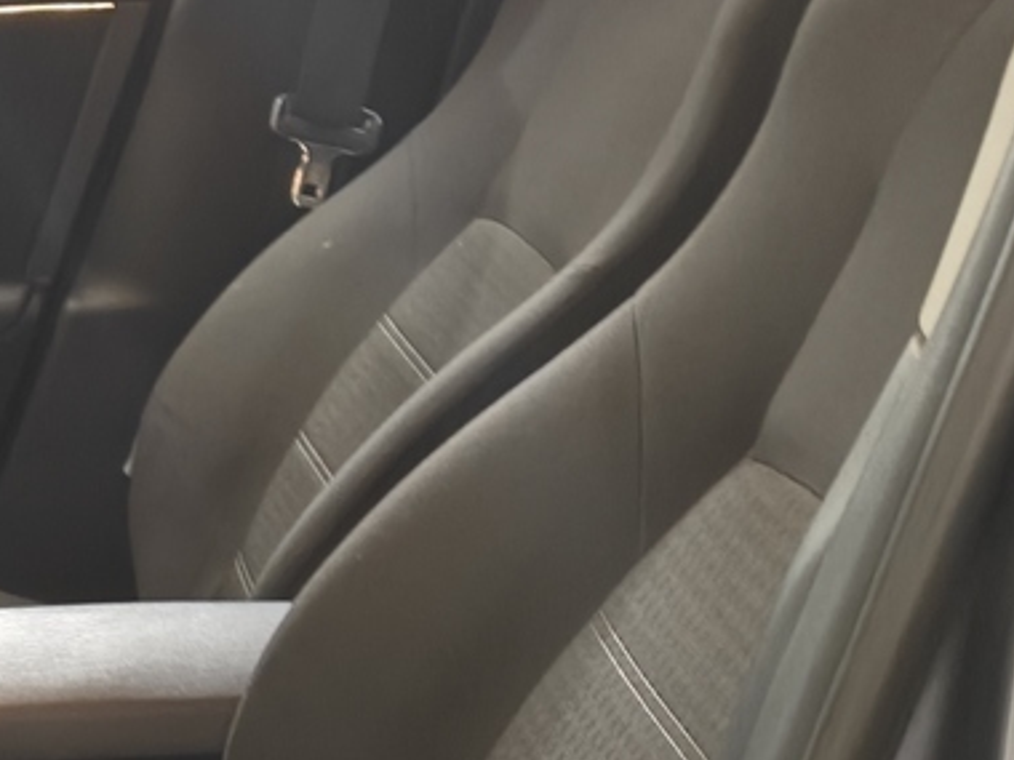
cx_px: -659
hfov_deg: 18.2
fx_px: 2666
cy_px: 749
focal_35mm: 91
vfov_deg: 15.9
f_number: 1.8
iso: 200
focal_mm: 5.59
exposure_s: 1/31
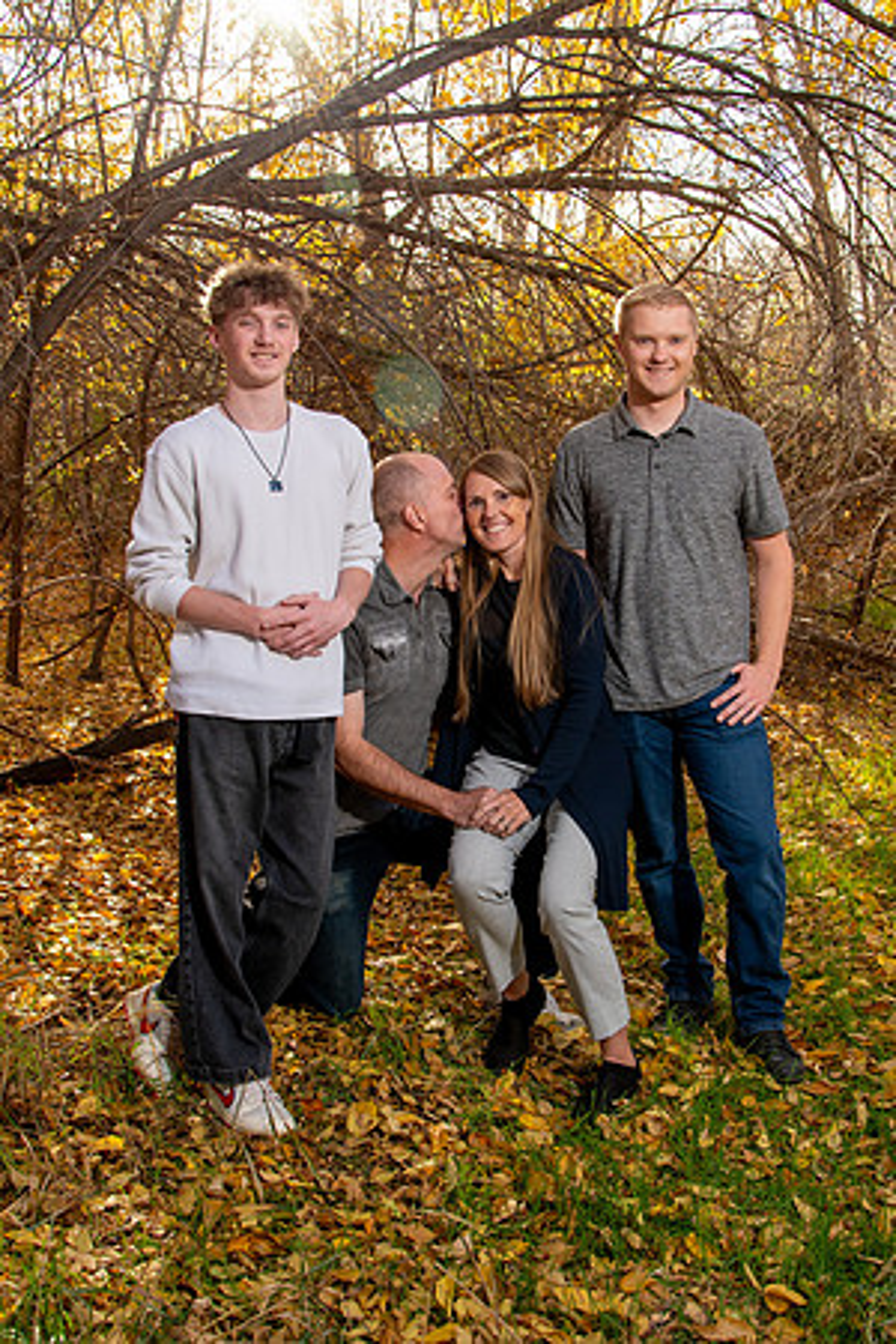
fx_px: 1369
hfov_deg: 36.2
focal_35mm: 37
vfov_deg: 52.3
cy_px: 684
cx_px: 493
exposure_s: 1/125
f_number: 6.3
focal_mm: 24
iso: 200
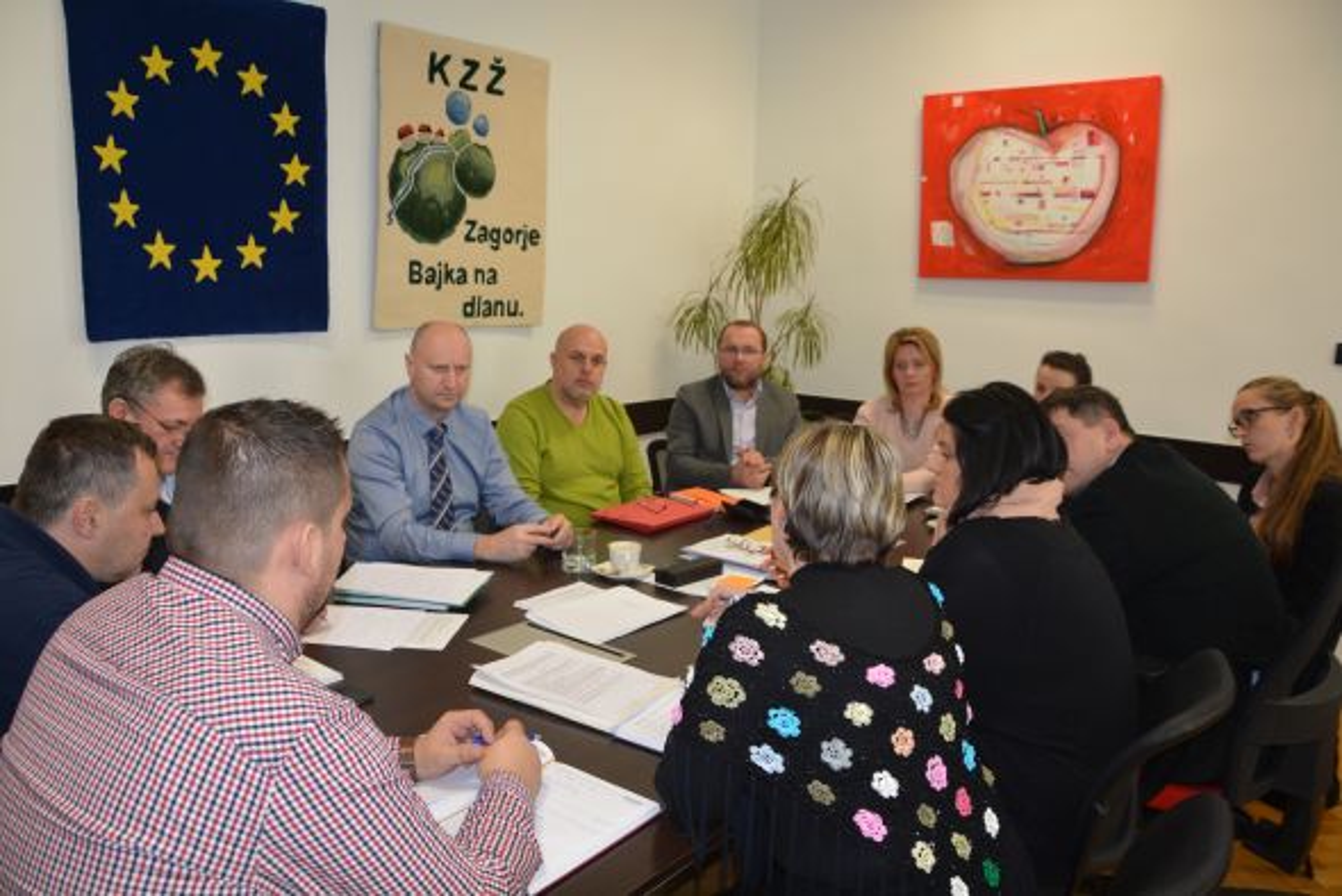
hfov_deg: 67.4
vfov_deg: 48.0
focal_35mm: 27
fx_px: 1007
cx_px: 671
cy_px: 448
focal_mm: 18
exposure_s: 1/60
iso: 400
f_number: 4.5
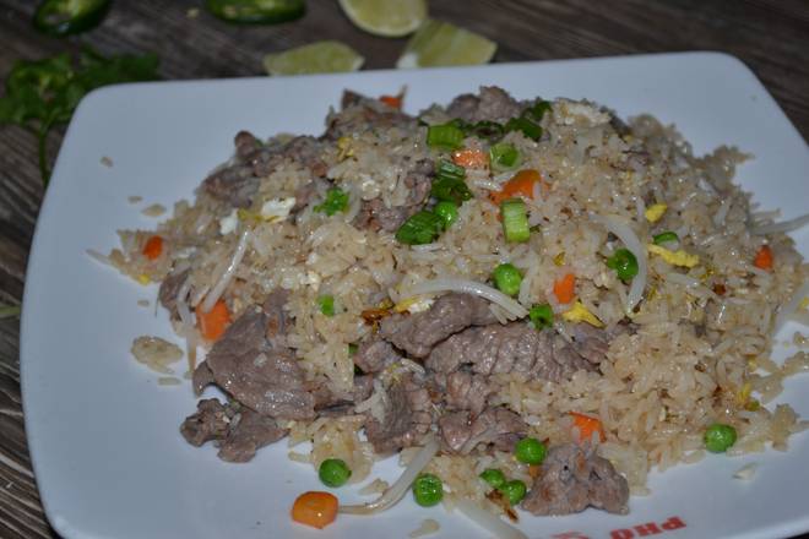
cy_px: 270
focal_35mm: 82
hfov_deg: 24.6
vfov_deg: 16.6
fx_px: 1854
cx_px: 404
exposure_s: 1/125
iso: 100
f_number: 5.6
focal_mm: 55
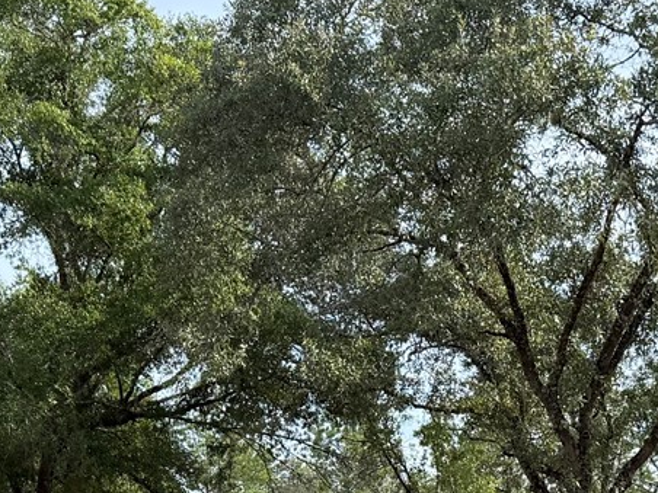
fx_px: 1616
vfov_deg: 15.9
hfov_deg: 22.6
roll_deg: +1.4
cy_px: 746
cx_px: 553
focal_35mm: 85
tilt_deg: -1.9
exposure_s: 1/2370
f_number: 1.78
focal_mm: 6.76
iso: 100
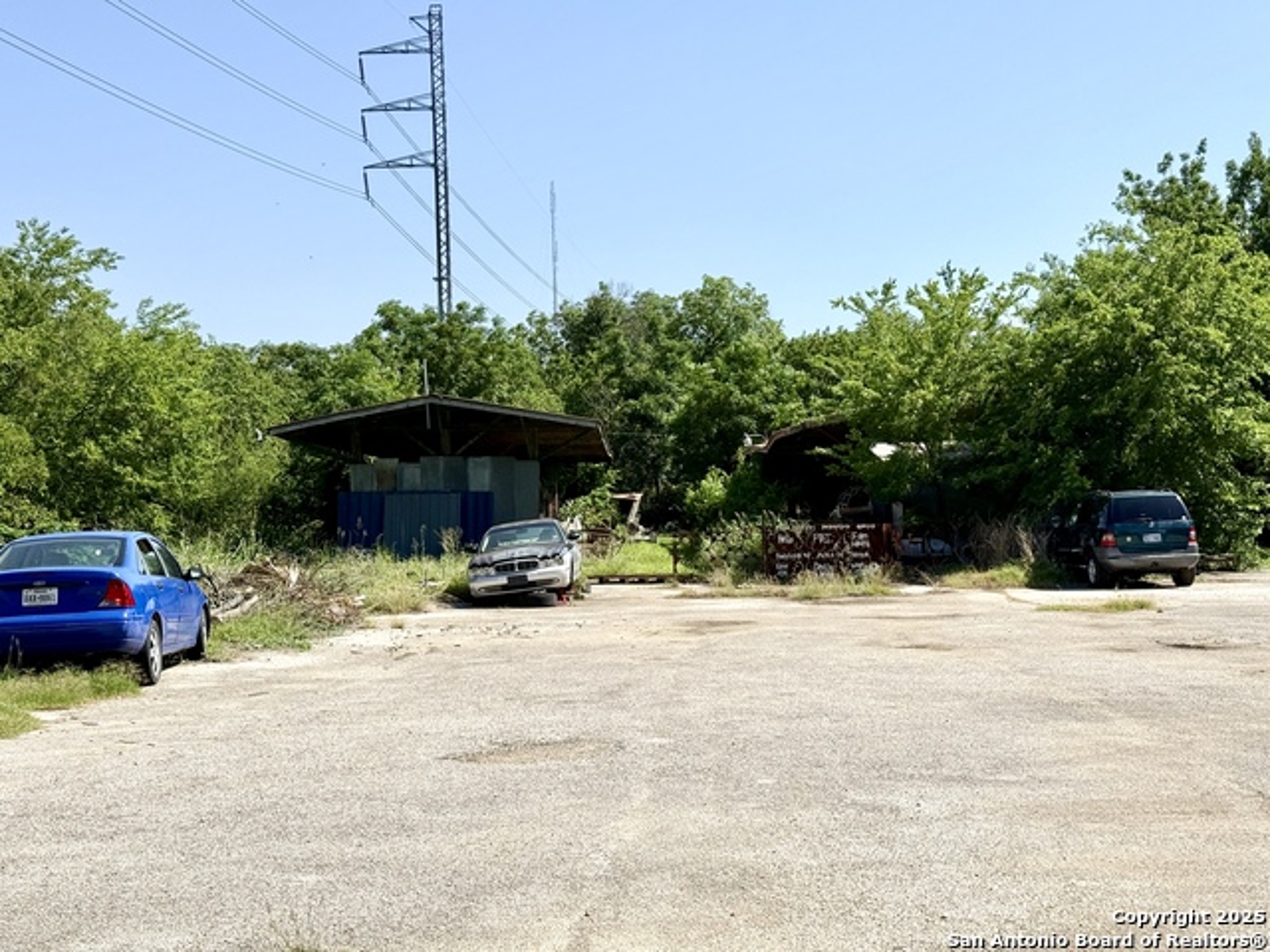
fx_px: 1761
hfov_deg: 39.7
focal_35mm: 48
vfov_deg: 30.3
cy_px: 476
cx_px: 635
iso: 64
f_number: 1.78
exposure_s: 1/5587
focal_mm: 6.76
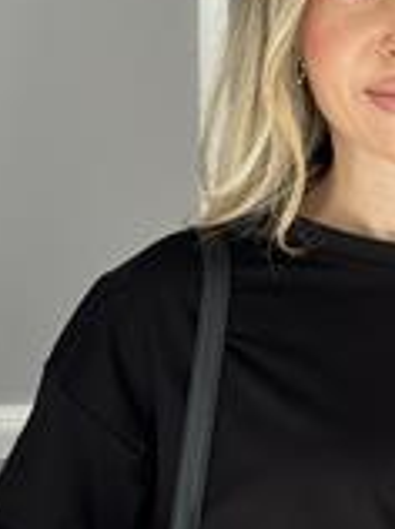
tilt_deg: -6.5
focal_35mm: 158
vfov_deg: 12.3
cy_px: 606
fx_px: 2410
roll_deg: -0.2
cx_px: 465
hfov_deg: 9.3
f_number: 1.78
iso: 125
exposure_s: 1/82
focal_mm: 6.86
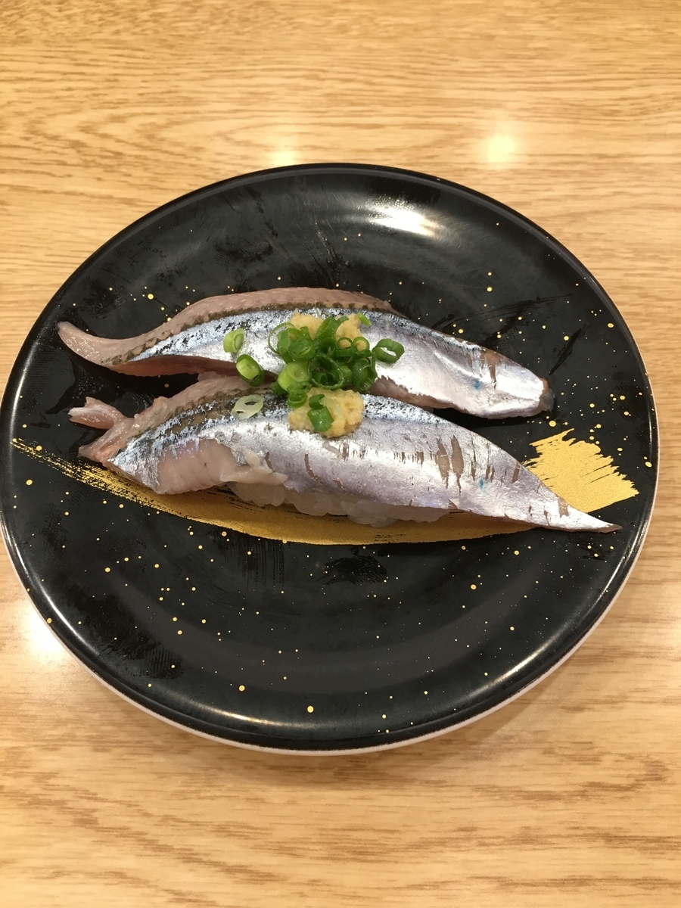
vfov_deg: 61.7
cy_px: 454
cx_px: 340
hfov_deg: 48.2
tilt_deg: -64.4
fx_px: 761
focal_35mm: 29
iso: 100
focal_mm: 4.15
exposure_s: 1/30
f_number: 2.2
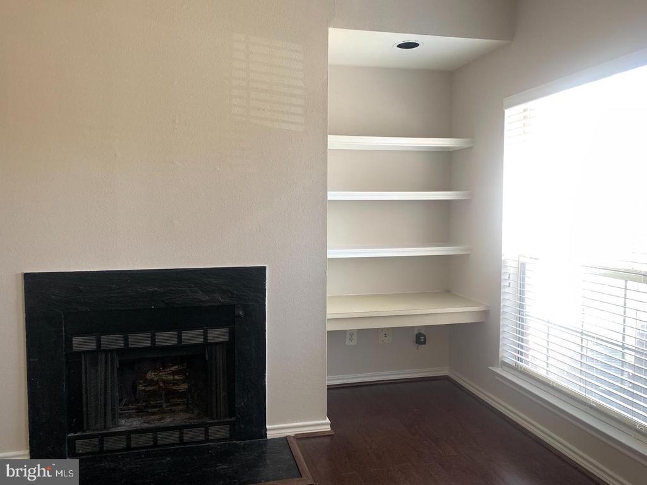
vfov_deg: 53.1
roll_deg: +0.4
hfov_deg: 67.3
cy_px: 242
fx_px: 486
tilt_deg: -5.8
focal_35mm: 26
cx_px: 324
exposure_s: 1/97
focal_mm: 4.25
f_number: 1.8
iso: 100
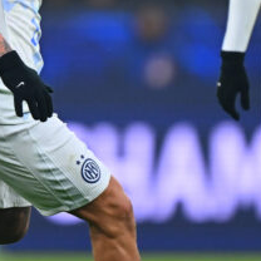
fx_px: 14254
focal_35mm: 1671
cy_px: 3
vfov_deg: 1.0
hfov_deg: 1.0
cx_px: 24
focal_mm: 400
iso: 1600
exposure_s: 1/1600
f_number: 2.8
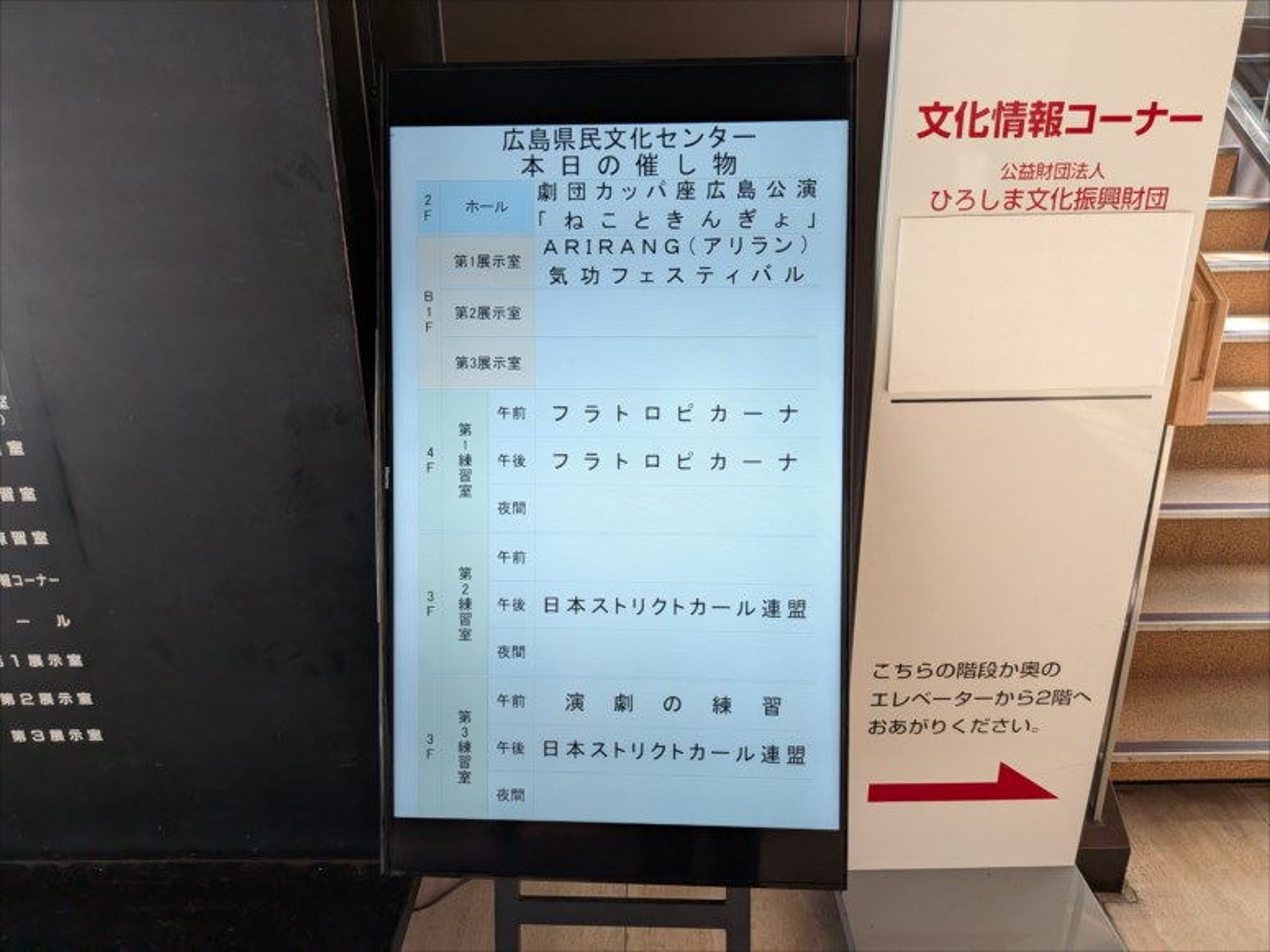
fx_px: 880
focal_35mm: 24
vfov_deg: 56.8
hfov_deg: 71.6
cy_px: 476
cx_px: 635
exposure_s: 1/120
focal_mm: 4.53
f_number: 1.7
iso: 135
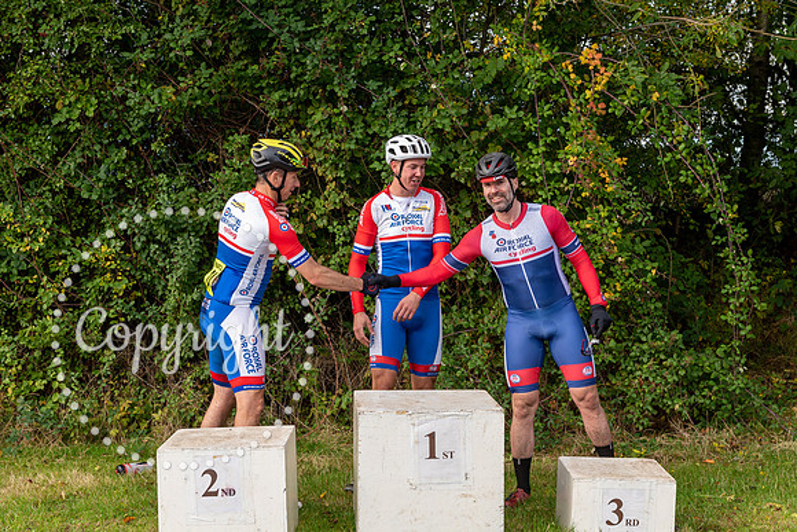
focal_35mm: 58
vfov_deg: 23.4
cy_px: 266
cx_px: 398
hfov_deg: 34.5
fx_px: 1284
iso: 200
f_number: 6.3
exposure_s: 1/200
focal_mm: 58
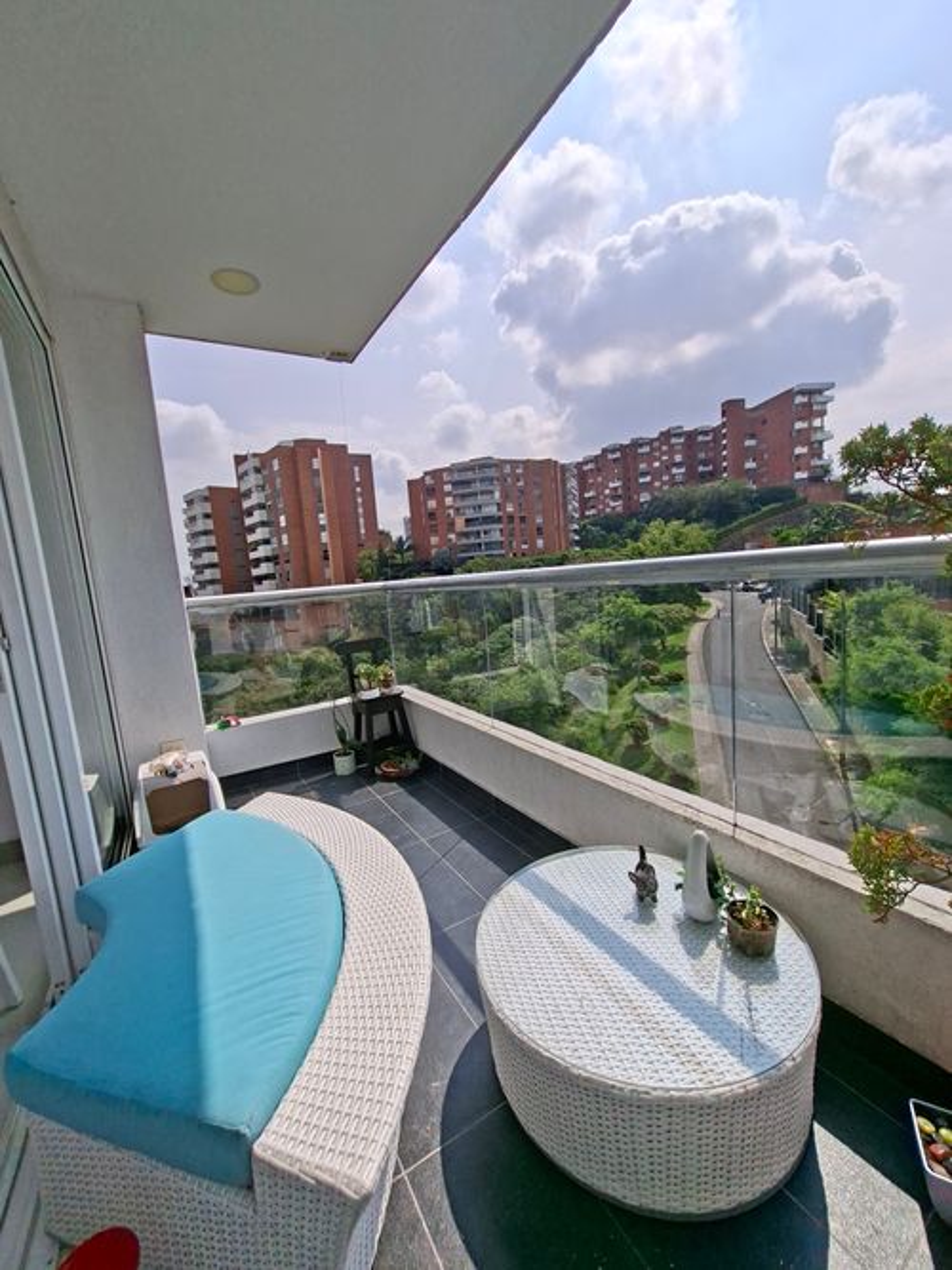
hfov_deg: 89.9
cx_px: 476
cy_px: 635
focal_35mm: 13
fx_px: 477
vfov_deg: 106.2
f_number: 2.2
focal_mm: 1.74
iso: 40
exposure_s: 1/3717
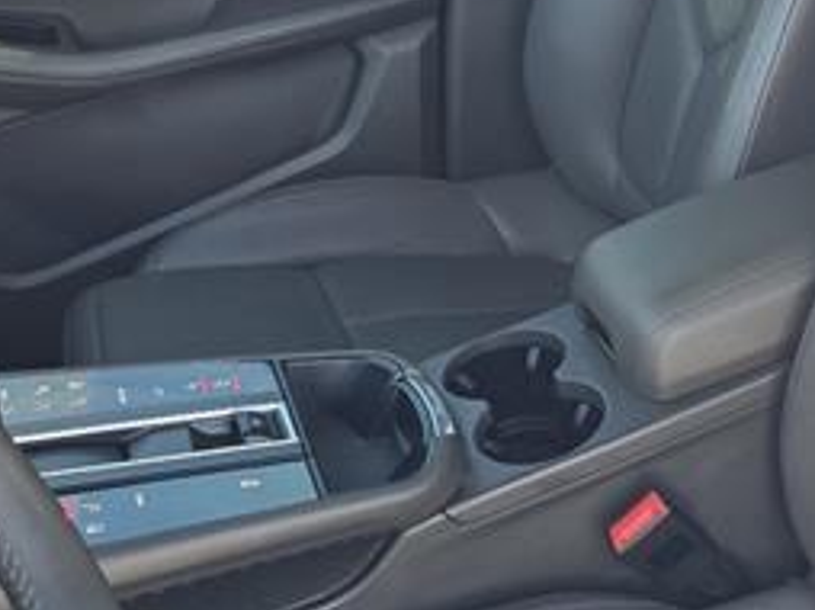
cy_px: 103
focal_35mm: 58
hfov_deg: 29.7
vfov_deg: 24.7
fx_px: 1364
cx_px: 908
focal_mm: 6.3
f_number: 1.7
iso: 125
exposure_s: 1/182
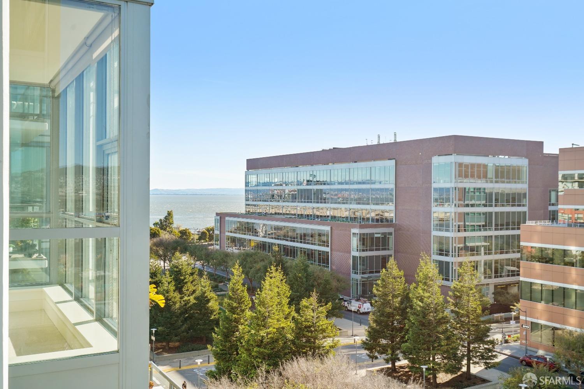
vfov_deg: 37.9
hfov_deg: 54.4
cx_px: 292
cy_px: 194
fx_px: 568
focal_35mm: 35
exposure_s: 1/500
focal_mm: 35
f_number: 8
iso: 800
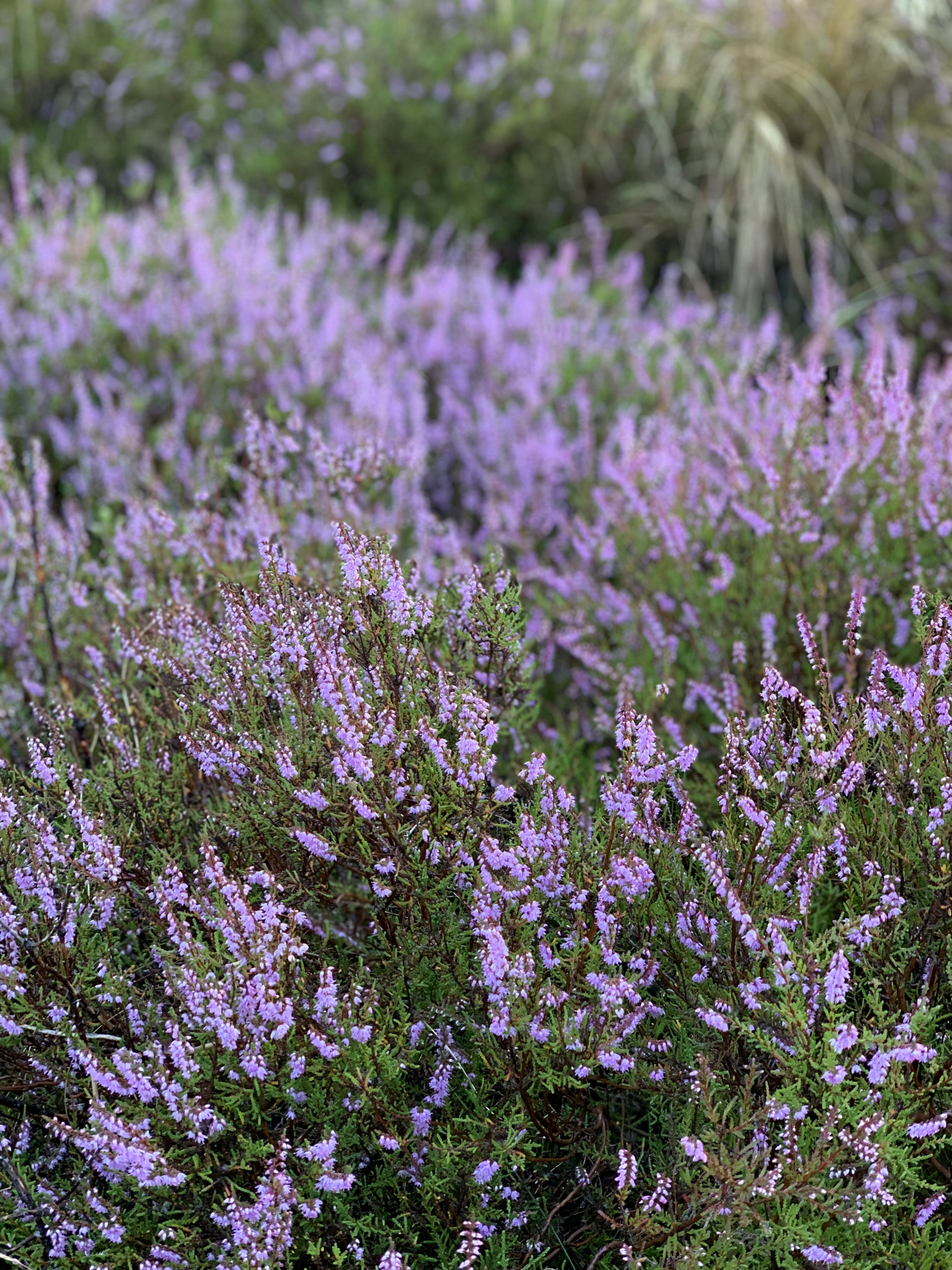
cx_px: 476
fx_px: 1907
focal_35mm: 52
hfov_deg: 28.0
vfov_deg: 36.8
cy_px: 635
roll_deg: -1.2
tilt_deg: -22.7
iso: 125
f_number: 2.4
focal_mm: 6
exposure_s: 1/85
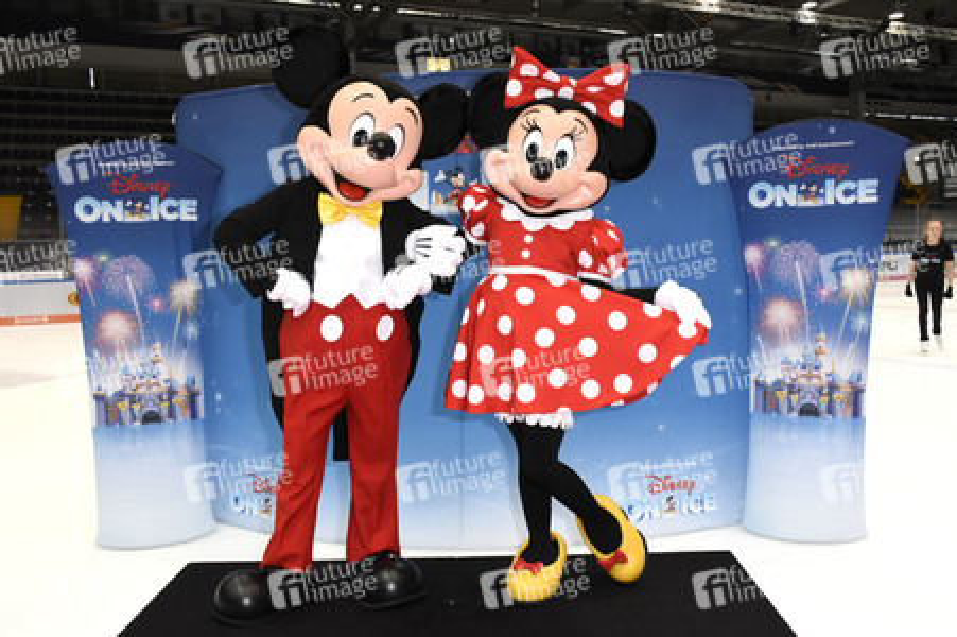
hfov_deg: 57.3
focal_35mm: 33
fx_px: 877
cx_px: 478
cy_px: 318
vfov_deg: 39.9
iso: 1600
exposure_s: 1/160
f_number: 6.3
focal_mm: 22
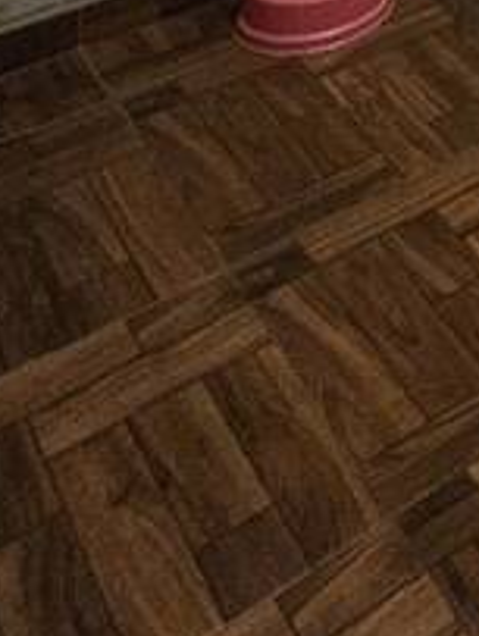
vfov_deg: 17.4
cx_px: 895
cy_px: -714
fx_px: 1269
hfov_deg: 17.0
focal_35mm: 69
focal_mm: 2.2
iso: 640
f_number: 2.2
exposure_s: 1/24
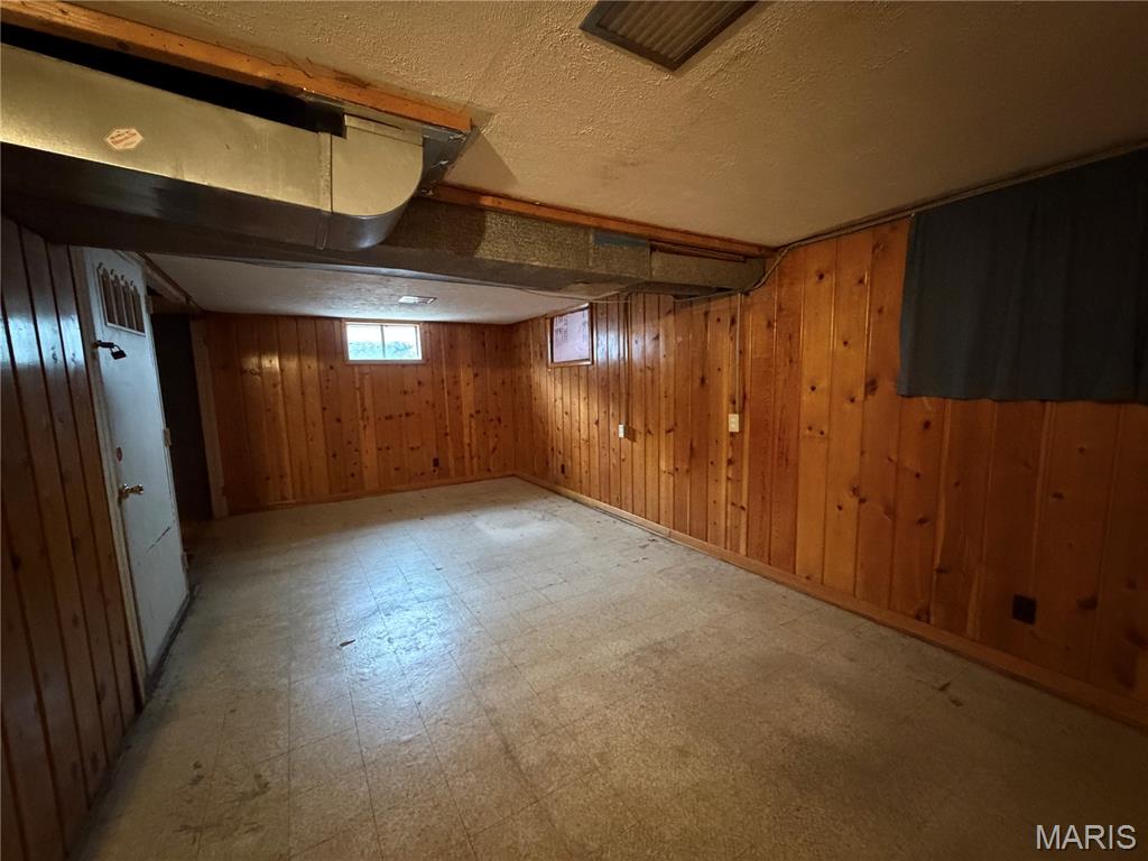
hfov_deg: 102.1
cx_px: 574
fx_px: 464
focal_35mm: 14
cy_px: 430
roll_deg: +1.4
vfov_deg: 85.7
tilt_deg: -5.9
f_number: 2.2
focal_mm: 2.22
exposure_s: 1/30
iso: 1250
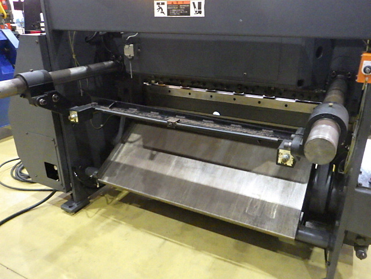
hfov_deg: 63.4
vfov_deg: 49.7
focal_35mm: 28
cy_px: 140
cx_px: 186
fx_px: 300
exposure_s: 1/30
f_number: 3.5
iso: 1600
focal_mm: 5
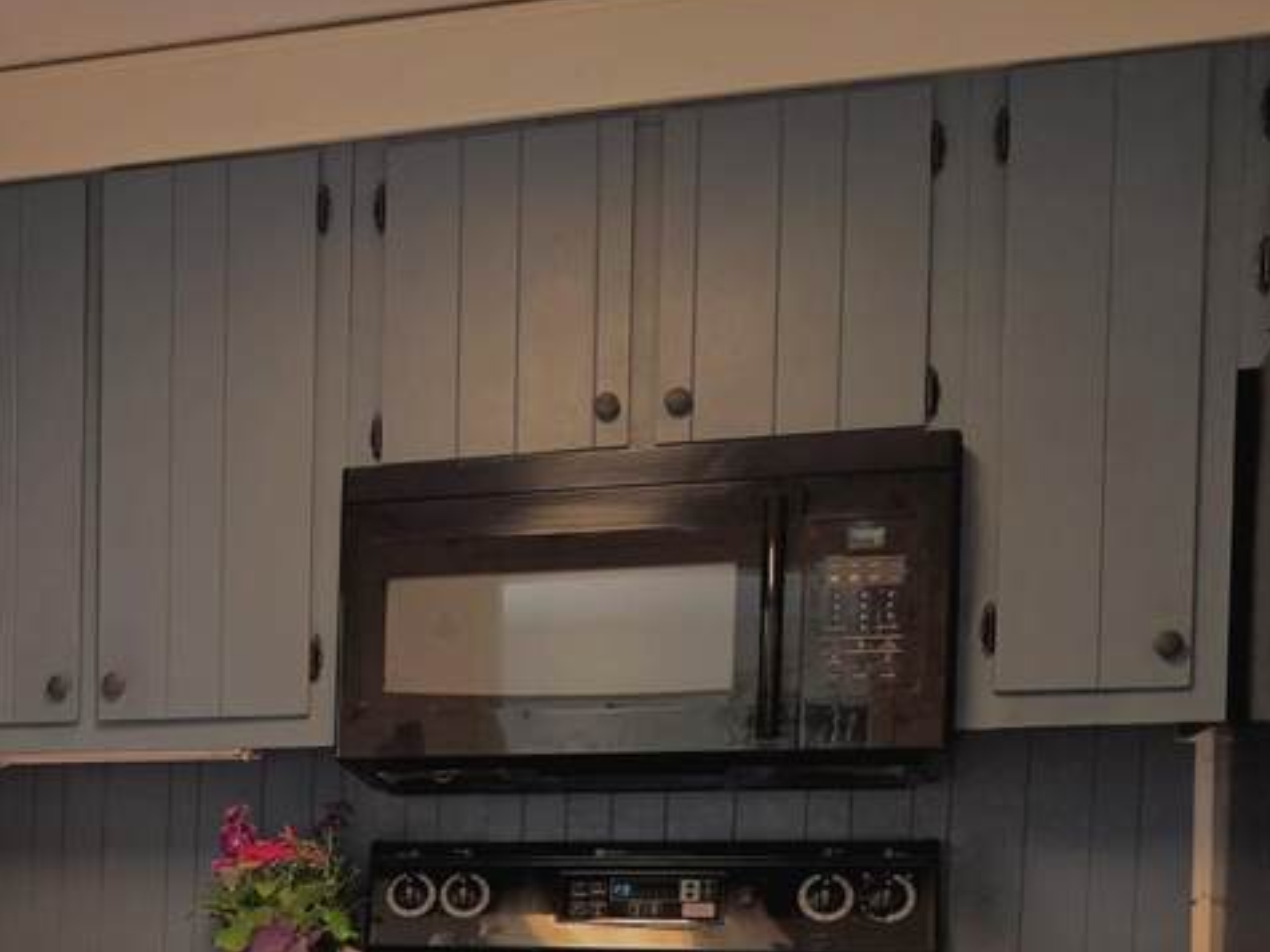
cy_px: 1040
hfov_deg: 27.7
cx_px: -217
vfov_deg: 22.4
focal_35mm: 62
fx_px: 2274
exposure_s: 1/120
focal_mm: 6.5
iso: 250
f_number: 1.4
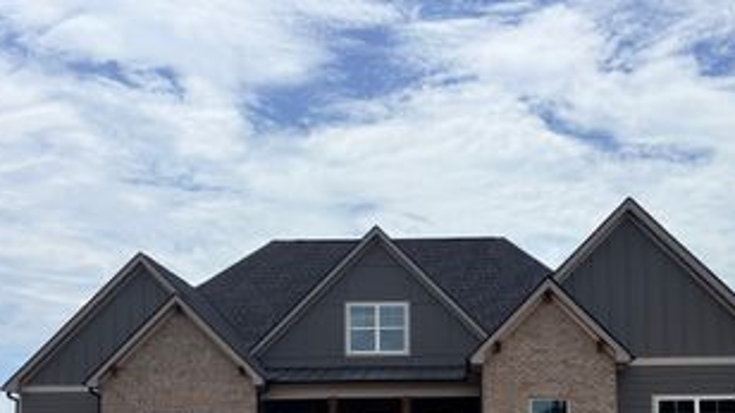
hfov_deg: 44.3
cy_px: 371
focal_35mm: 46
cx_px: 446
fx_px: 896
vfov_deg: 25.2
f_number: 1.6
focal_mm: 5.96
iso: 50
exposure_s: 1/7813
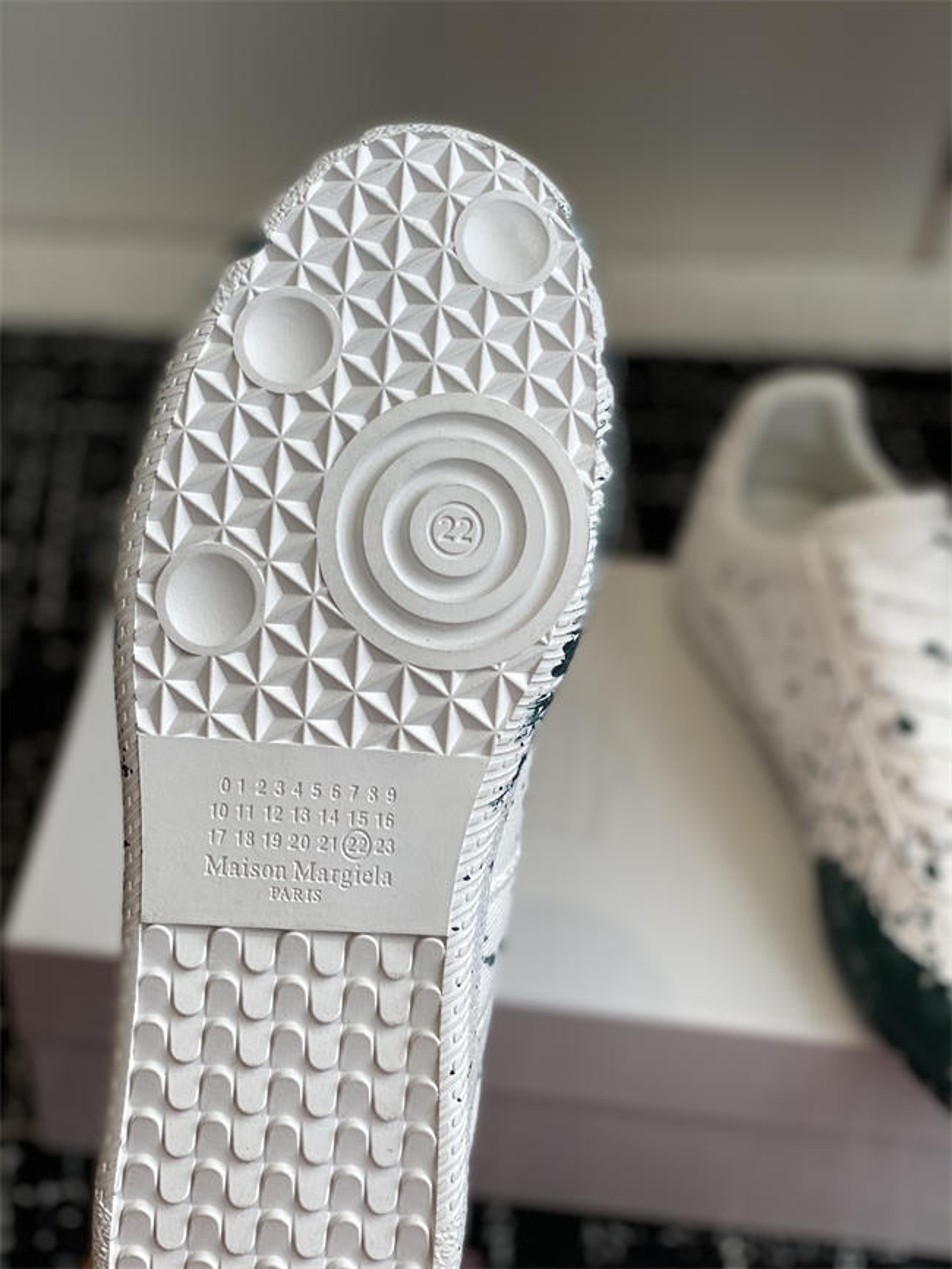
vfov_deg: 36.8
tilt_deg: -43.6
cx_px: 476
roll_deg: -6.7
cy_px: 634
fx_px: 1906
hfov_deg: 28.0
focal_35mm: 52
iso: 20
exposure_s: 1/256
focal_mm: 6
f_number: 2
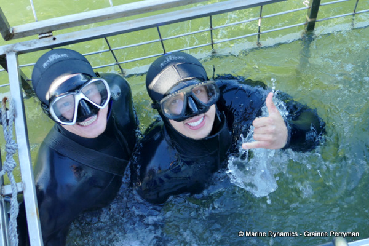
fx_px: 441
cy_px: 123
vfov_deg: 31.2
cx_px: 184
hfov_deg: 45.4
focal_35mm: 43
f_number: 3.2
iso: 200
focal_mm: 15.76
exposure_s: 1/125
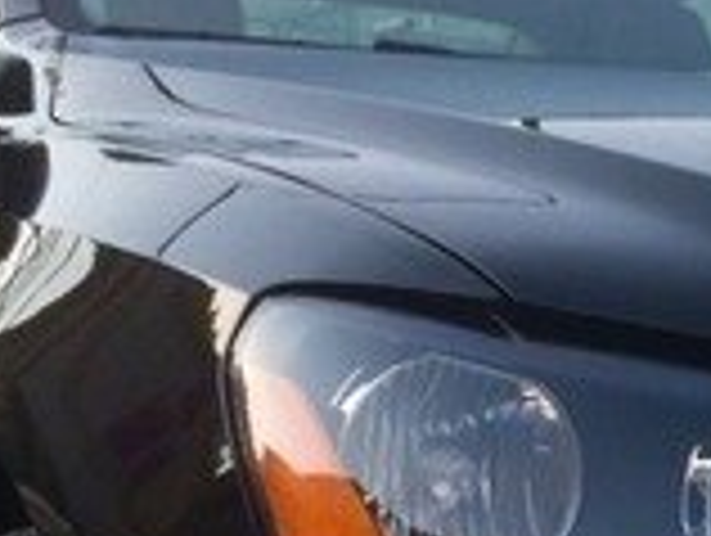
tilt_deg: -9.0
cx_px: 1030
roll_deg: -0.9
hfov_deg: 15.2
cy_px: 700
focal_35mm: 121
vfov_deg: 11.9
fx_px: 2489
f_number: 2.2
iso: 32
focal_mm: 4.15
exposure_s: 1/586
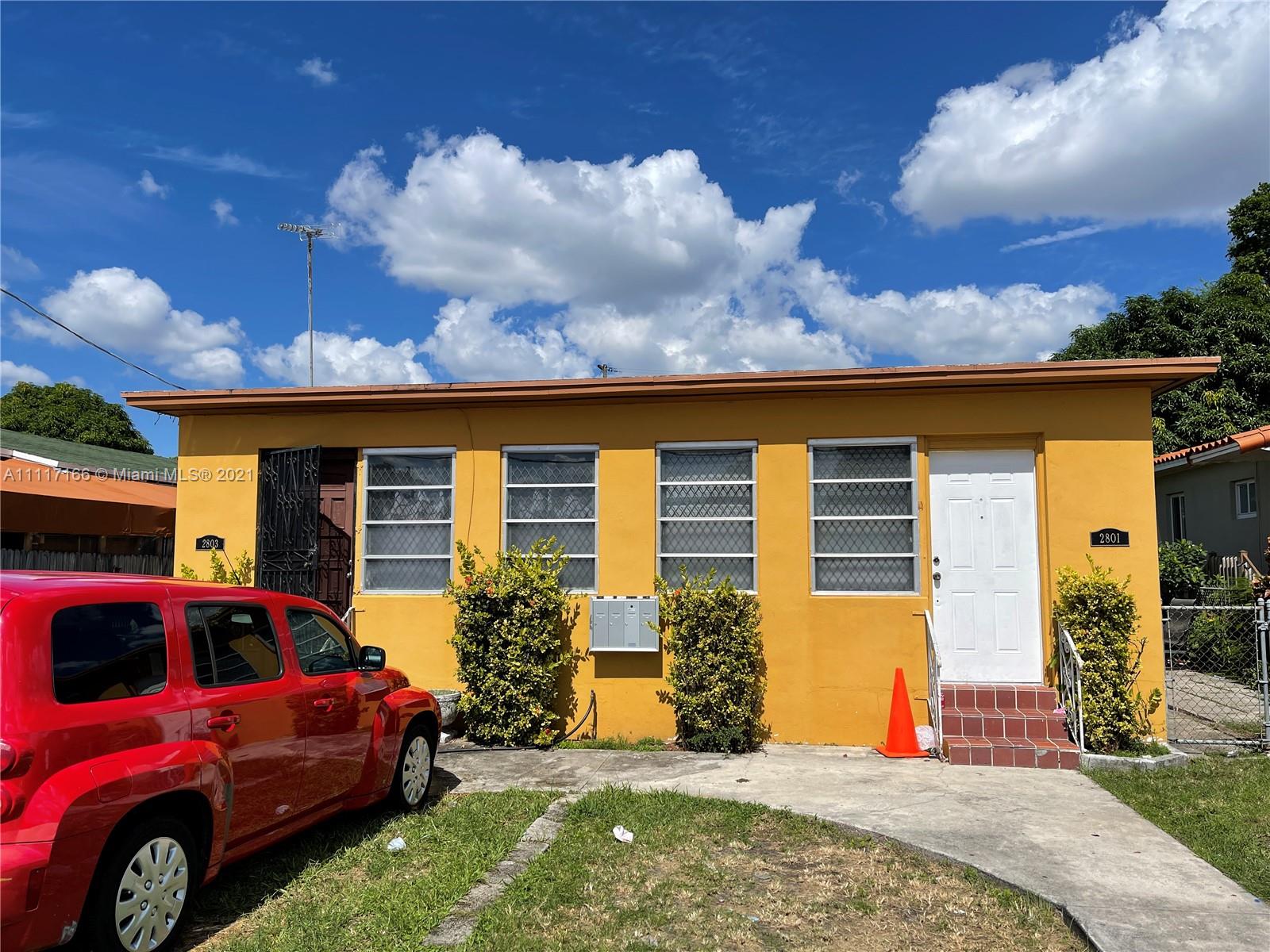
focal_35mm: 26
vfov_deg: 53.1
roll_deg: -0.1
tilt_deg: +5.6
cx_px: 635
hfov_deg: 67.3
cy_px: 476
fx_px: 954
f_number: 1.6
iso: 32
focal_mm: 5.1
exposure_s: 1/6579
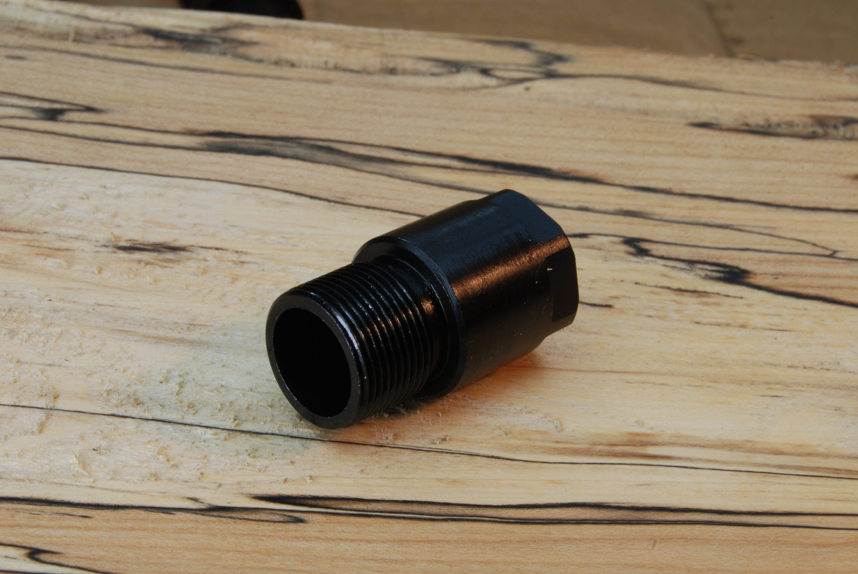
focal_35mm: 82
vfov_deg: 16.6
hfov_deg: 24.6
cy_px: 287
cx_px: 429
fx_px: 1969
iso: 200
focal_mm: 55
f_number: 22
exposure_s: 1/8
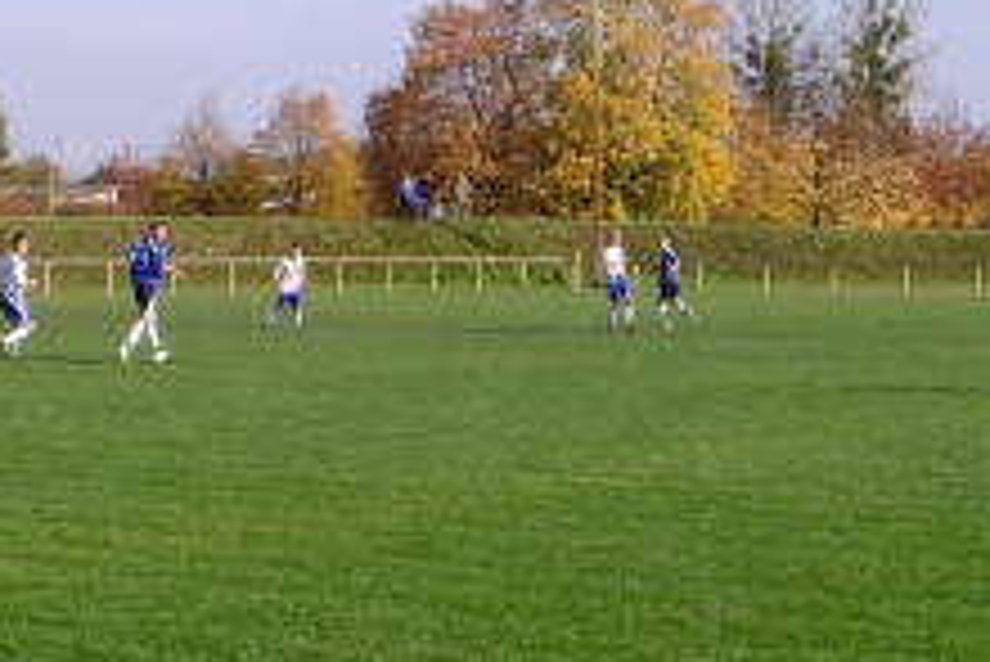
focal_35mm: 92
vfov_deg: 14.8
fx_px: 2532
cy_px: 151
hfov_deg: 22.1
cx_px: 436
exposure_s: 1/180
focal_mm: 6.6
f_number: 6.3
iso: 80
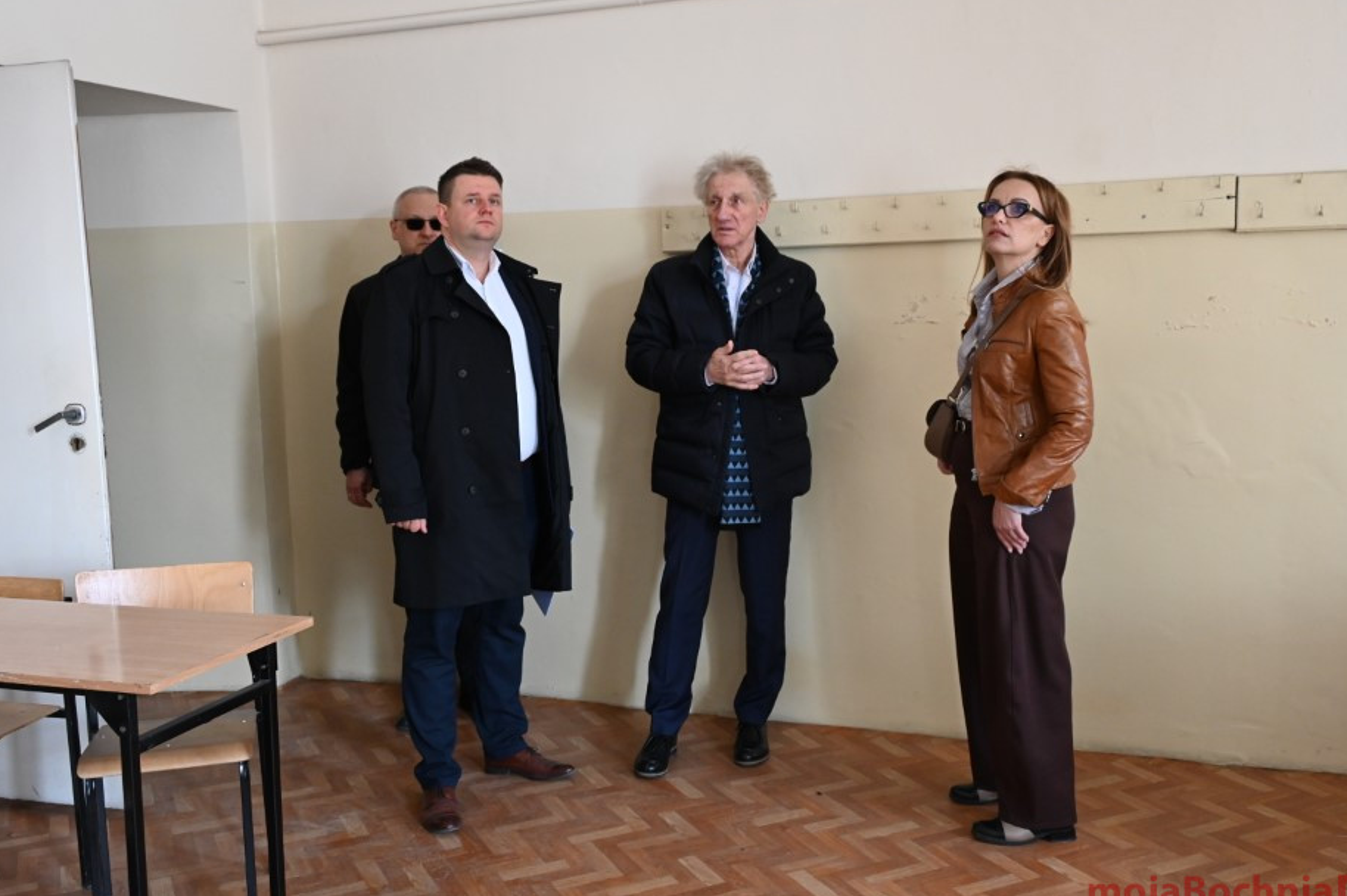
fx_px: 1309
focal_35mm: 35
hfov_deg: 54.5
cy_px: 450
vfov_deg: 37.8
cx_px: 659
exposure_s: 1/60
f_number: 4.8
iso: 3600
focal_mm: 32
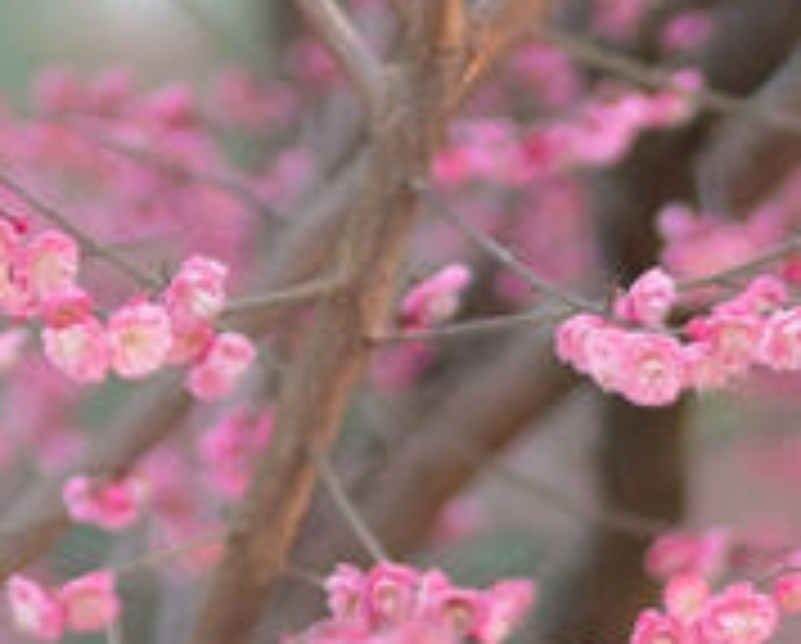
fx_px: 19115
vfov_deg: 1.9
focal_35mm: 805
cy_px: 3342
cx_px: 2439
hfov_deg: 2.4
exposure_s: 1/500
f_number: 1.4
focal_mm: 85
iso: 160
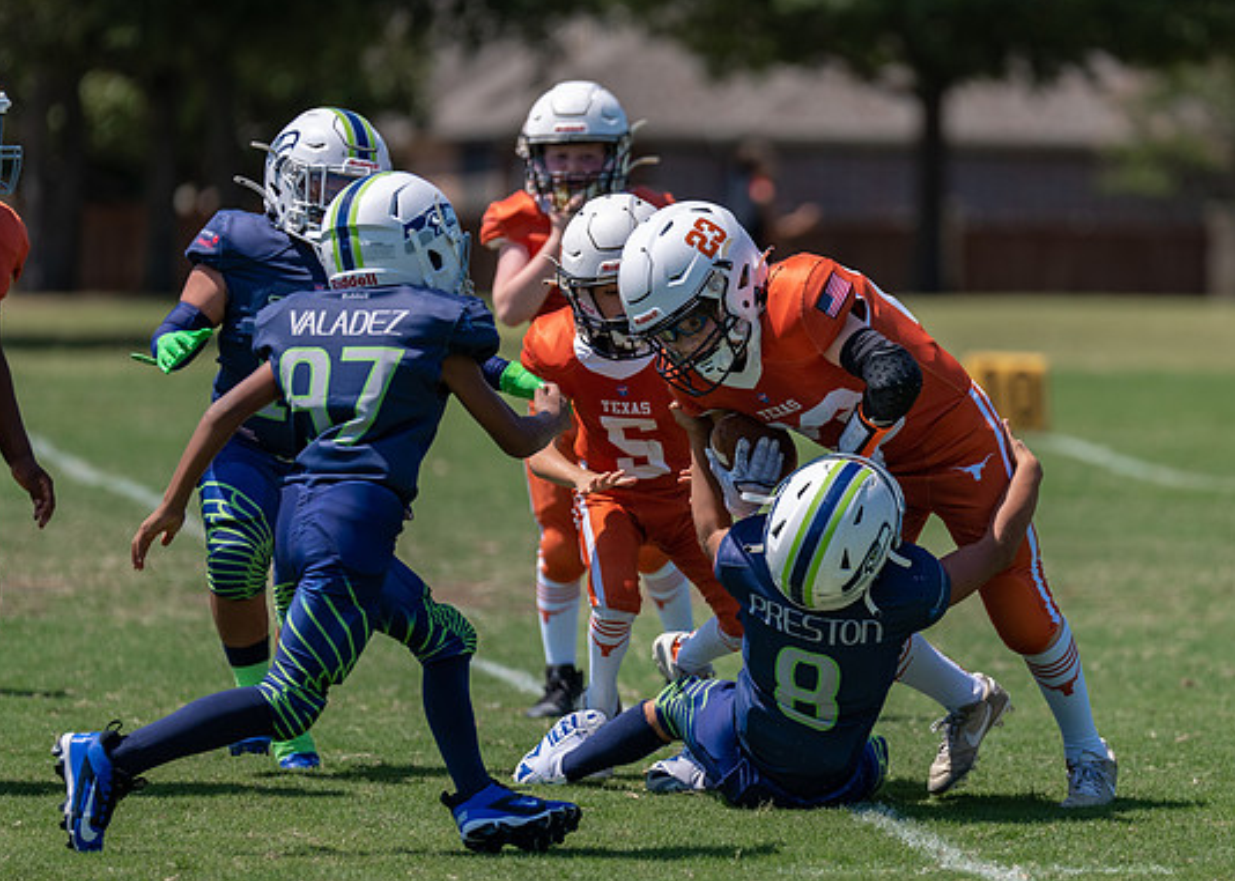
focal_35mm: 315
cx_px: 859
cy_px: 403
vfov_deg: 4.6
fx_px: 11044
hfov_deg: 6.4
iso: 100
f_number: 2.8
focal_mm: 200
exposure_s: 1/2000
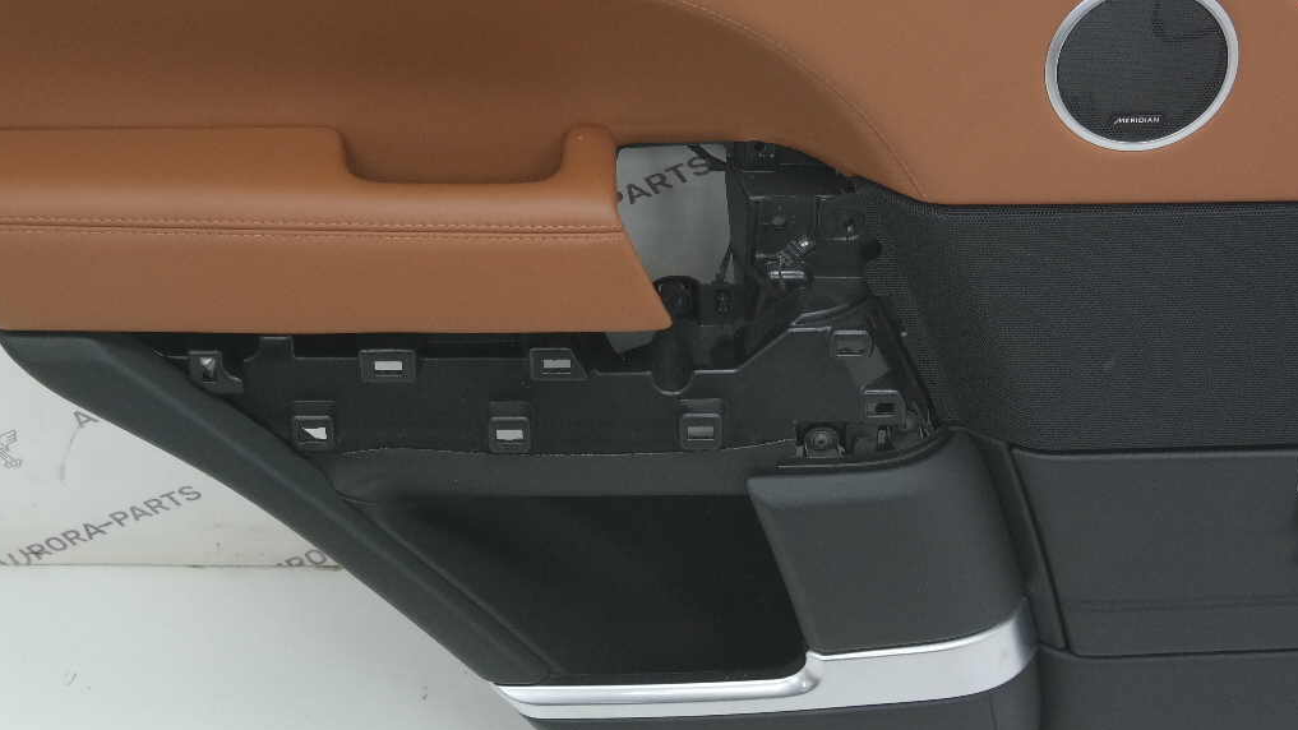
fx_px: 2512
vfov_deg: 16.5
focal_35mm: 73
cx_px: 683
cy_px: 204
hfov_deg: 29.0
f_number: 4
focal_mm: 27
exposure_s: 1/50
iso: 400
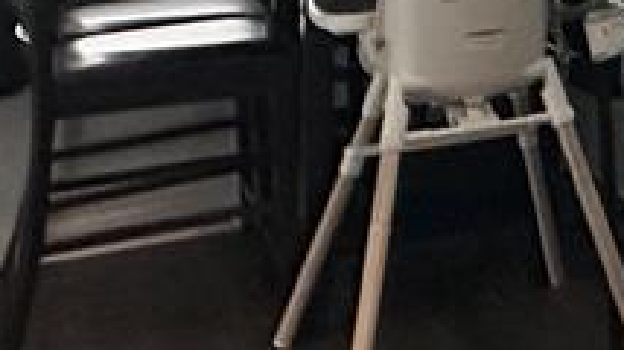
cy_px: -160
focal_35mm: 73
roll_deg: -1.9
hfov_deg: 21.1
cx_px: 1085
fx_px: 1207
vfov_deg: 15.3
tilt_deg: -1.3
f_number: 2.2
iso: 500
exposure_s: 1/60
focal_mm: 2.22
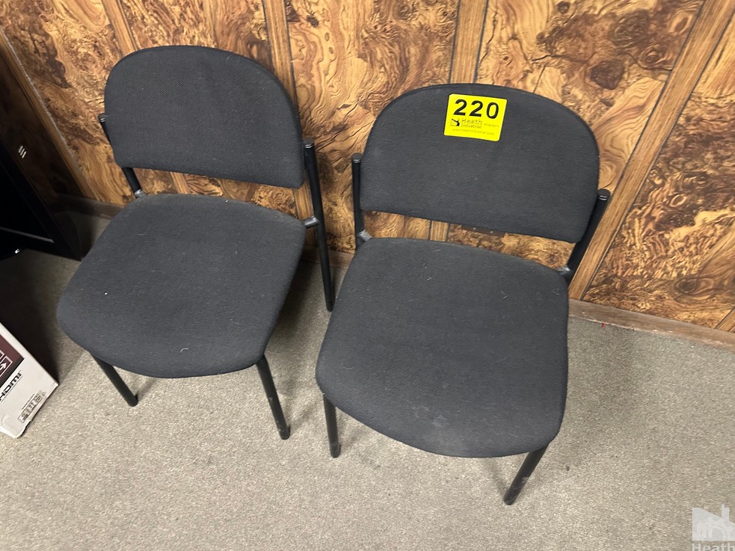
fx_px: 531
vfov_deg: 54.9
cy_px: 280
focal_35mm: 25
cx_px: 358
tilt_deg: -55.0
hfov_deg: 69.4
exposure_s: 1/40
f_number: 1.78
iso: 800
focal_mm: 6.86
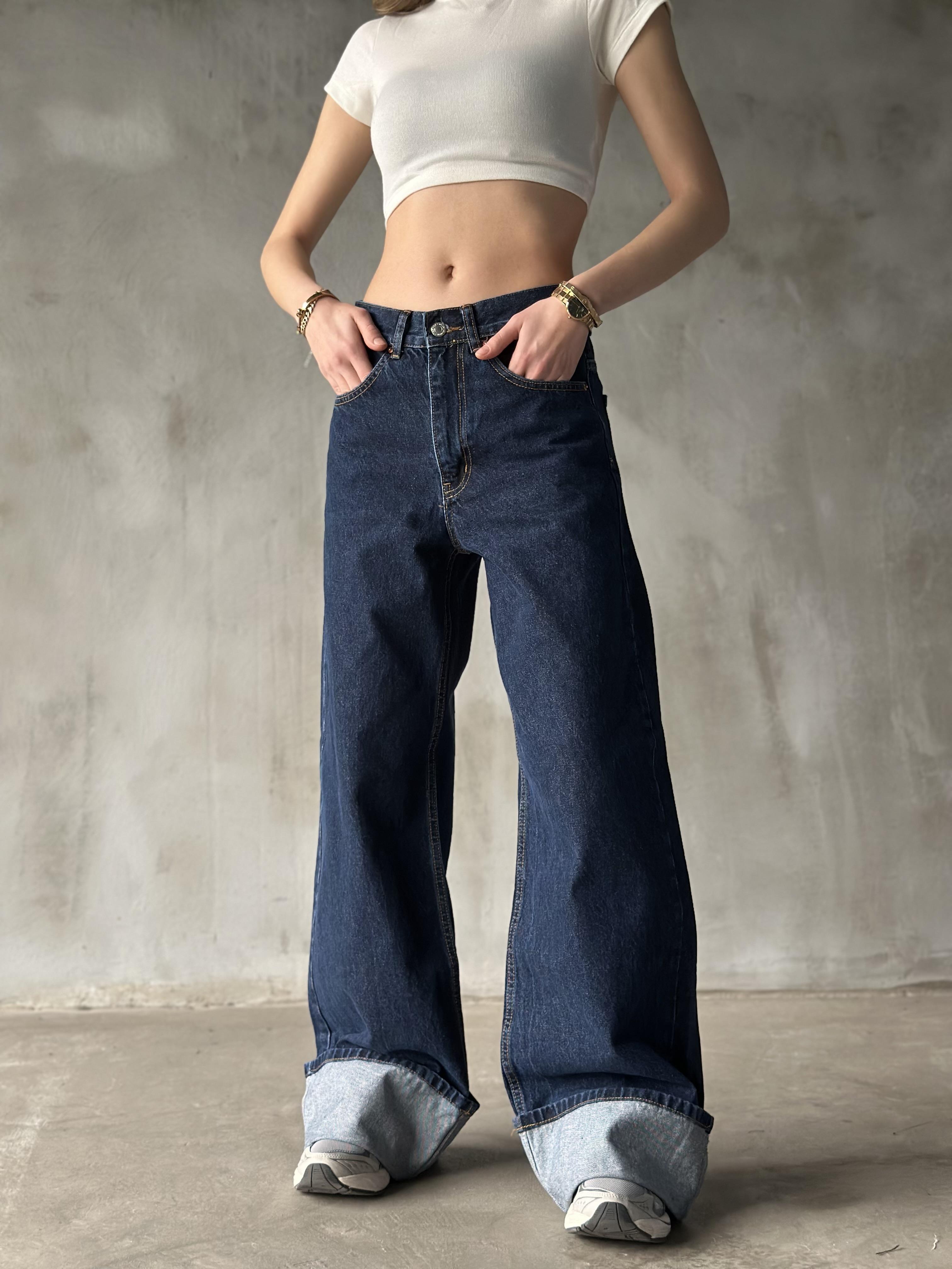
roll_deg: +0.1
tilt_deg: +2.1
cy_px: 634
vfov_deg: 39.7
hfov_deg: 30.3
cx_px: 476
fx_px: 1760
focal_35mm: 48
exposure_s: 1/60
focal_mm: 6.86
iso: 250
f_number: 1.78
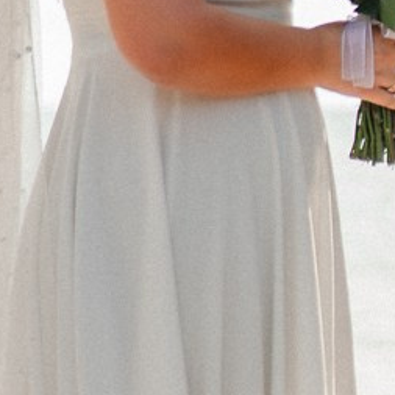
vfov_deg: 4.4
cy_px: 131
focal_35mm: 399
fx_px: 5151
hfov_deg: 4.3
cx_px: 1018
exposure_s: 1/400
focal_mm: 50
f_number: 2.2
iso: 100
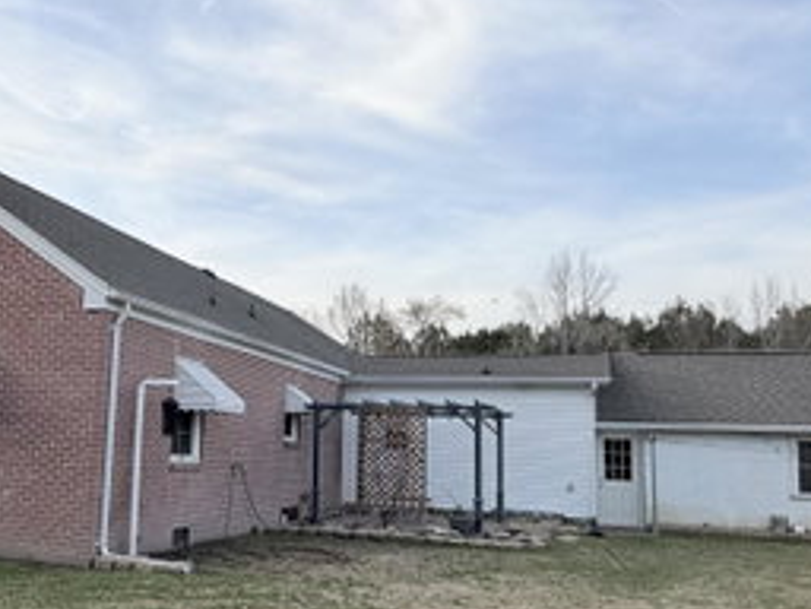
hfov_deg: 51.3
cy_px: 346
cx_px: 246
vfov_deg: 40.6
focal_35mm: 35
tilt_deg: +7.6
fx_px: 820
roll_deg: -1.7
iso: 40
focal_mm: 2.22
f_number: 2.2
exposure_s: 1/514
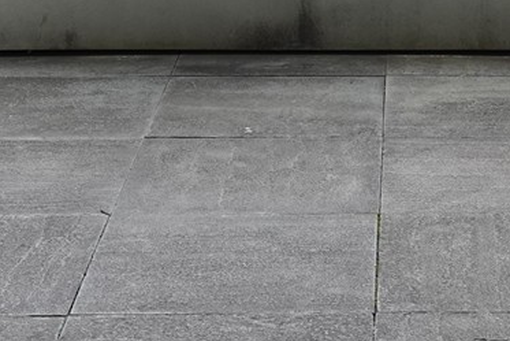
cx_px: 425
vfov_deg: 8.7
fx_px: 2126
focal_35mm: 150
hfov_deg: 13.6
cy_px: -297
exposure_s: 1/100
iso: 800
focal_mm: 28
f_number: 9
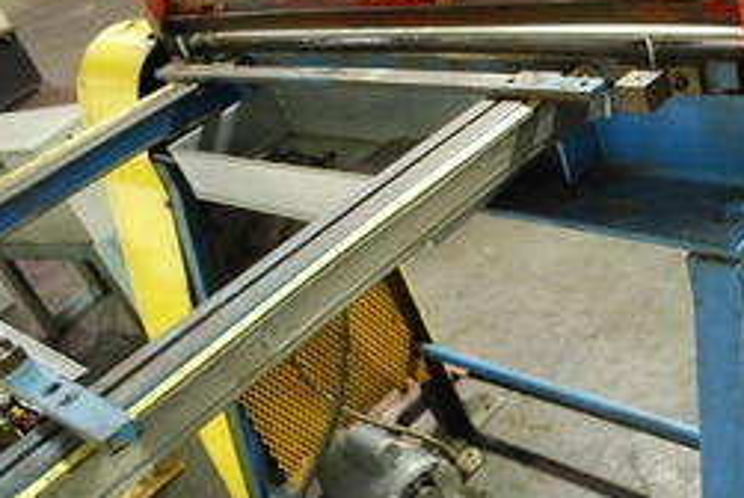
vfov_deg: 31.0
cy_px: 332
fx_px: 890
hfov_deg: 43.5
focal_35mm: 43
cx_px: 584
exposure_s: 1/13
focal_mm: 18
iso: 1600
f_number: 3.5
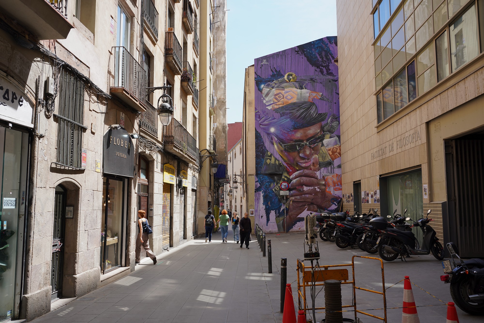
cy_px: 162
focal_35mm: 29
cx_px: 242
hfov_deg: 63.7
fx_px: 390
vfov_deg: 45.0
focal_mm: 29
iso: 100
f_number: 7.1
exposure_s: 1/100
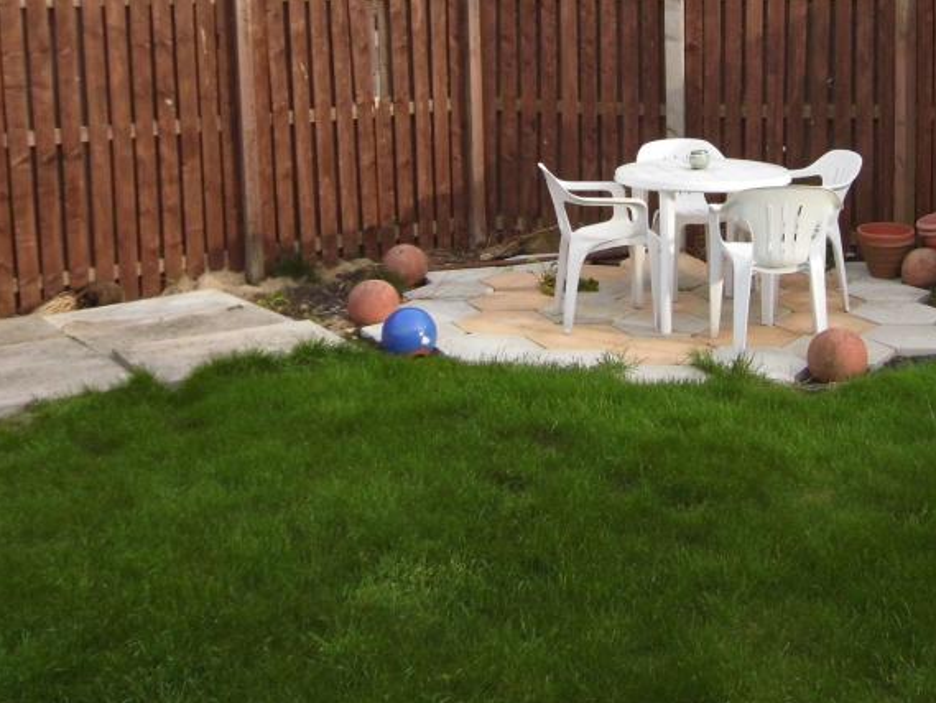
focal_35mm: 45
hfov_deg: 41.7
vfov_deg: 31.5
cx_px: 599
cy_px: 155
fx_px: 1217
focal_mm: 4.5
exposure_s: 1/320
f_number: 3
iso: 100
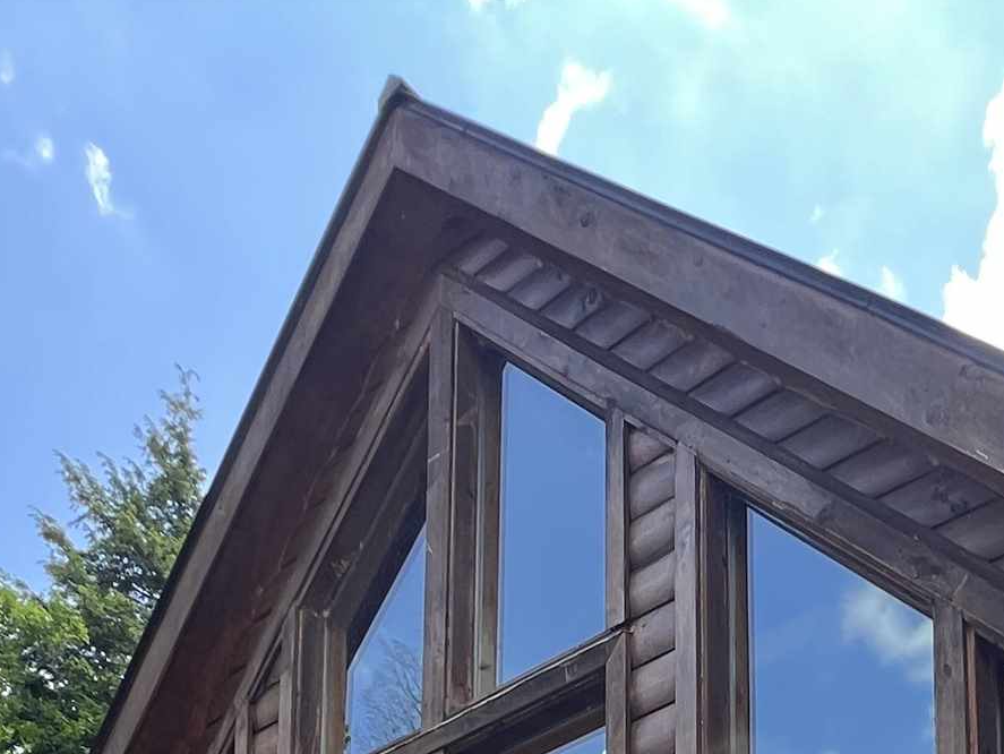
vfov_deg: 22.2
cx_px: 731
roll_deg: +0.4
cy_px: 1297
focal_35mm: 45
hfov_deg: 41.0
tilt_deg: +7.1
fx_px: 1306
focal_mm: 1.57
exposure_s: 1/237
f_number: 1.8
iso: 32
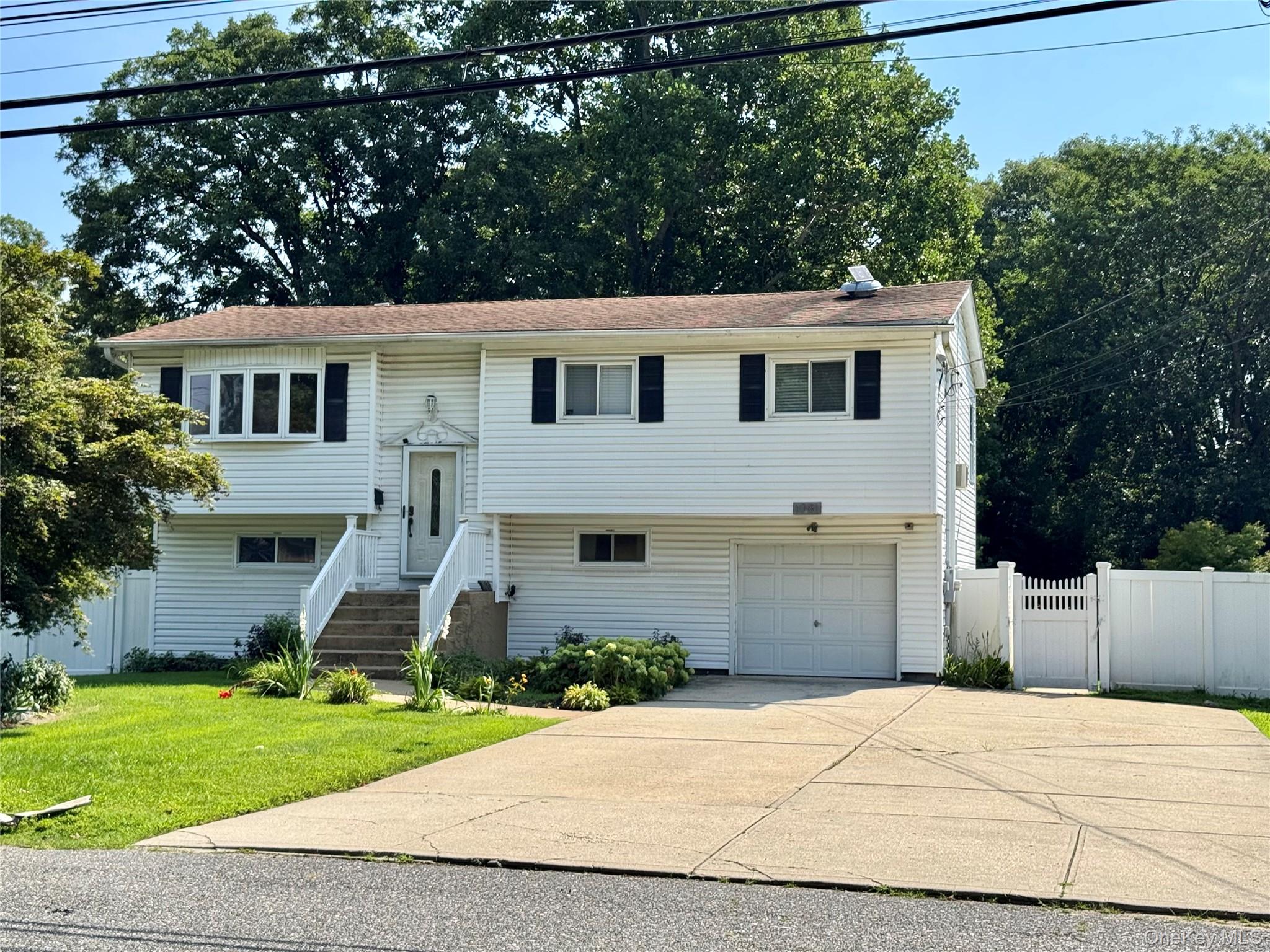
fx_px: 1761
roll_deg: -0.4
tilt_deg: +3.1
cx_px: 635
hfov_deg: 39.7
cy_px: 476
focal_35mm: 48
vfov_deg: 30.3
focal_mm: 6.76
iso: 64
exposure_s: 1/3257
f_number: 1.78
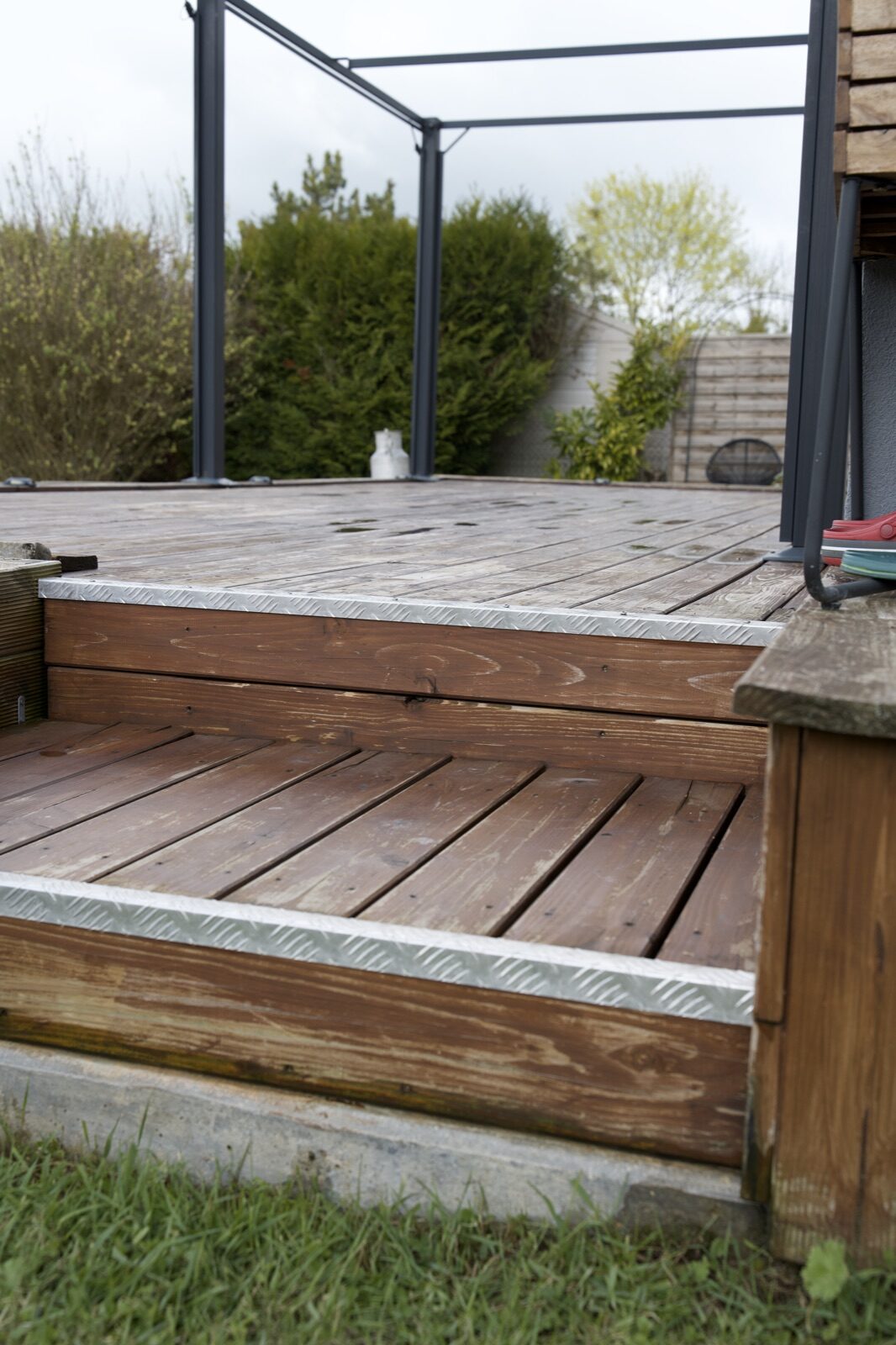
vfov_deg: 50.7
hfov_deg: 35.0
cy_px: 672
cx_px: 448
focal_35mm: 38
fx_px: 1419
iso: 180
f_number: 5.6
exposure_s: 1/250
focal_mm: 38
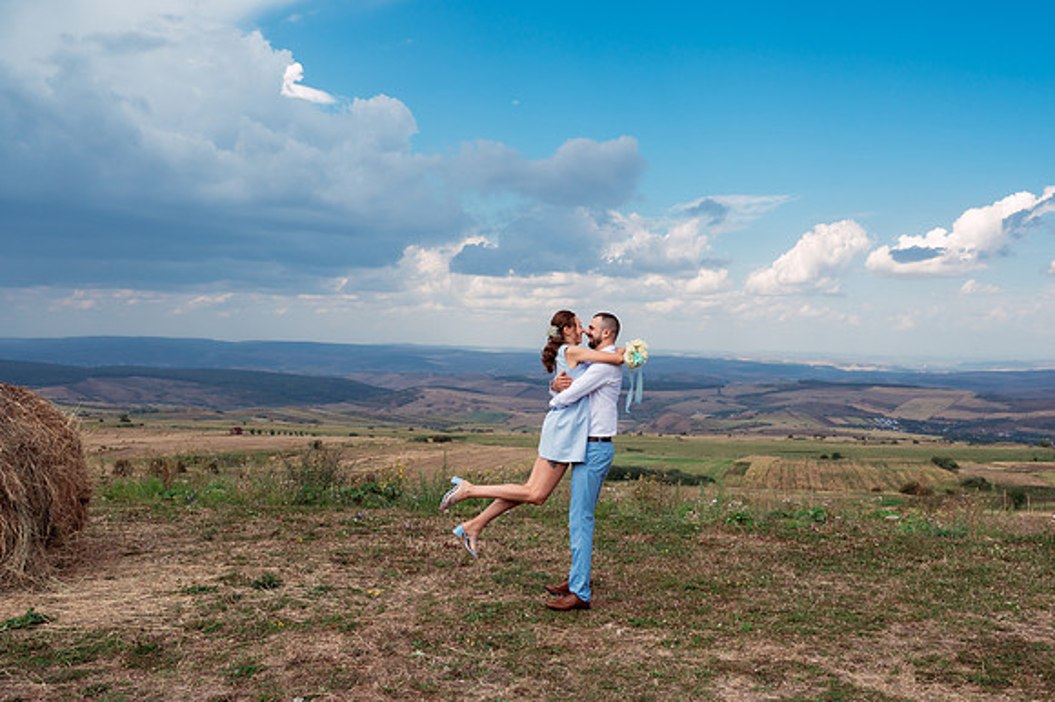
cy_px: 412
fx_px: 962
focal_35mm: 33
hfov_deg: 57.1
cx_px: 619
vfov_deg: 40.0
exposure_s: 1/640
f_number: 5
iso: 250
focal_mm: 28
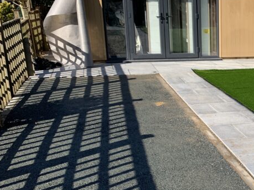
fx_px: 425
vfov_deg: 24.9
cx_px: 261
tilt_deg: -17.0
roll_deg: -2.7
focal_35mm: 58
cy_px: 144
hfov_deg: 30.6
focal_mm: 4.25
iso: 25
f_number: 1.8
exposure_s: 1/1447
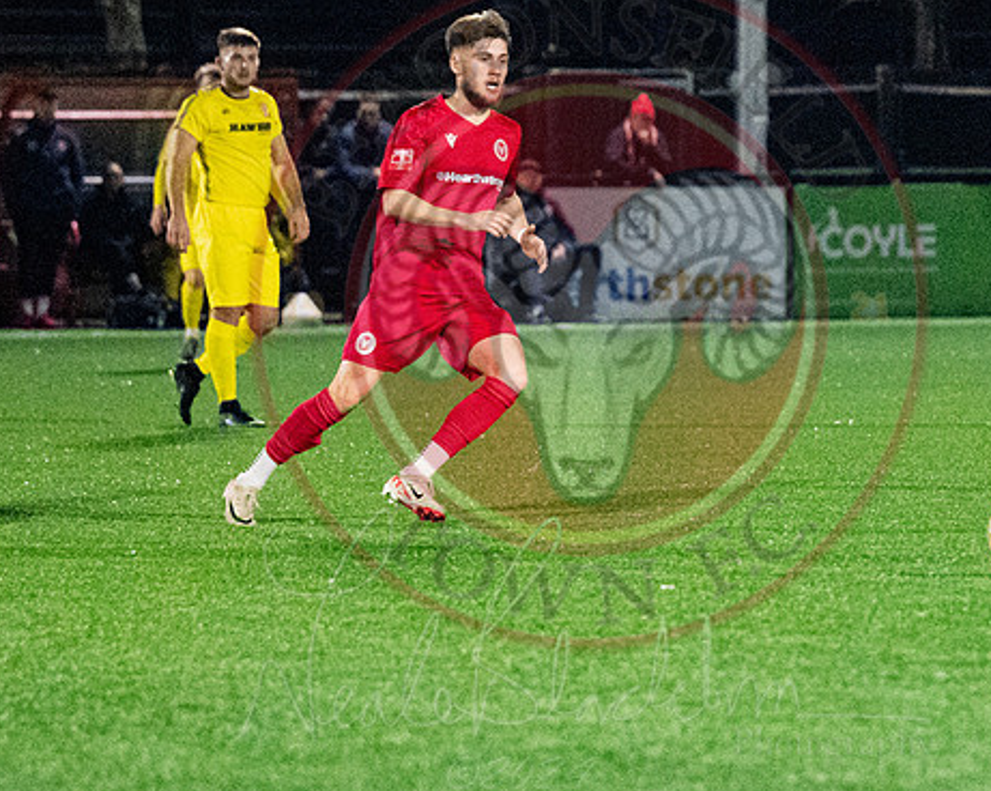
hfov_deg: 5.9
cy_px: 499
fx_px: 9612
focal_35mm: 328
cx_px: 845
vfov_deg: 4.7
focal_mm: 110
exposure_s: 1/1000
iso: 8000
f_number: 2.8
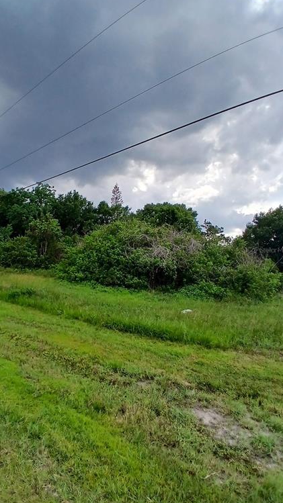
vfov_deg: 89.6
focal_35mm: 19
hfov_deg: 57.2
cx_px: 97
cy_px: 250
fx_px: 254
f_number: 2.2
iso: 50
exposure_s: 1/625
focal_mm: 1.4
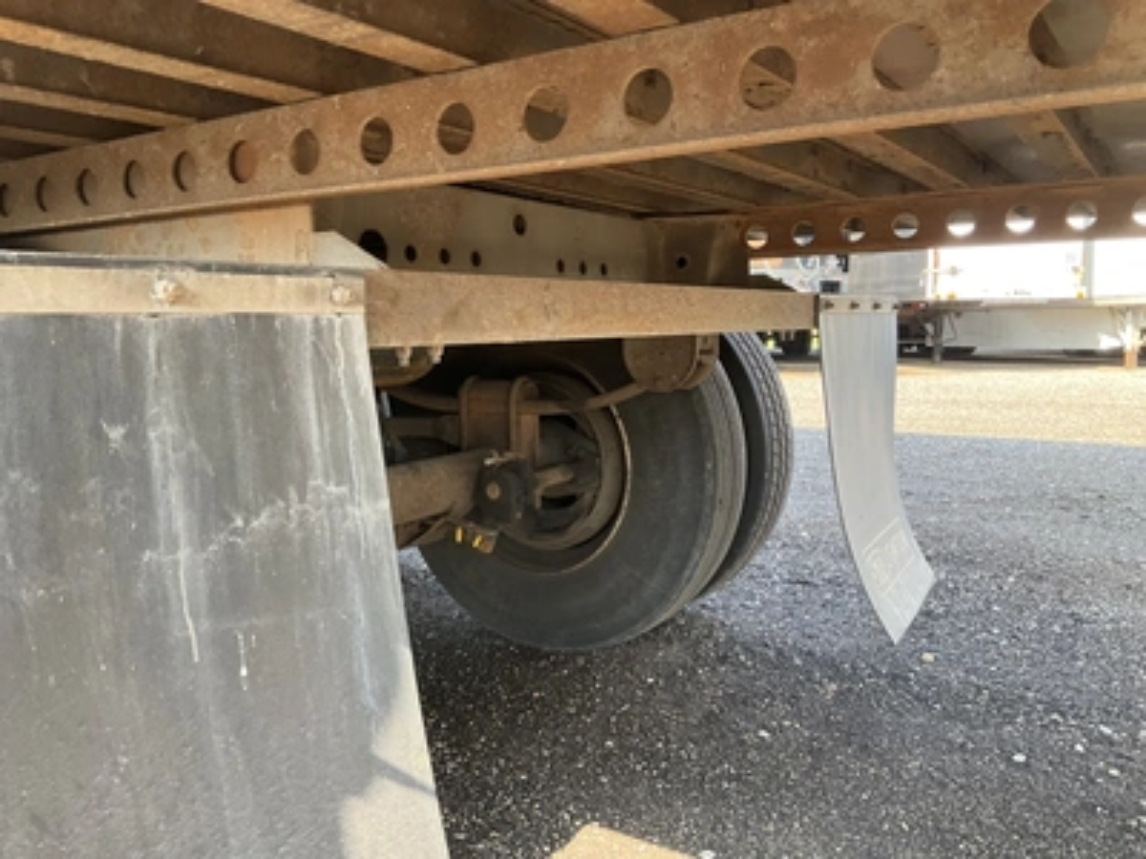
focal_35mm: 29
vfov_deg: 48.2
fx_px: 960
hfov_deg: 61.7
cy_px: 430
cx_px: 573
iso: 32
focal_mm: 3
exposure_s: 1/122
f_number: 1.8
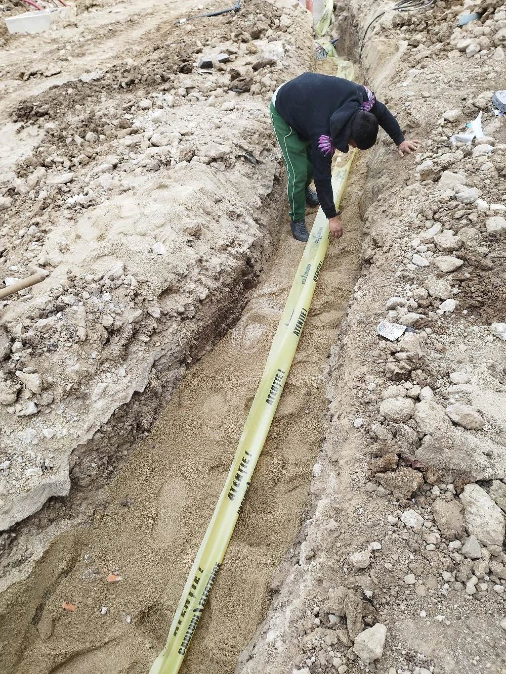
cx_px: 253
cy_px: 337
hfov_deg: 56.8
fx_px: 468
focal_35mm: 24
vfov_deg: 71.6
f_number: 1.89
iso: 50
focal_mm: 5.89
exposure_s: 1/222
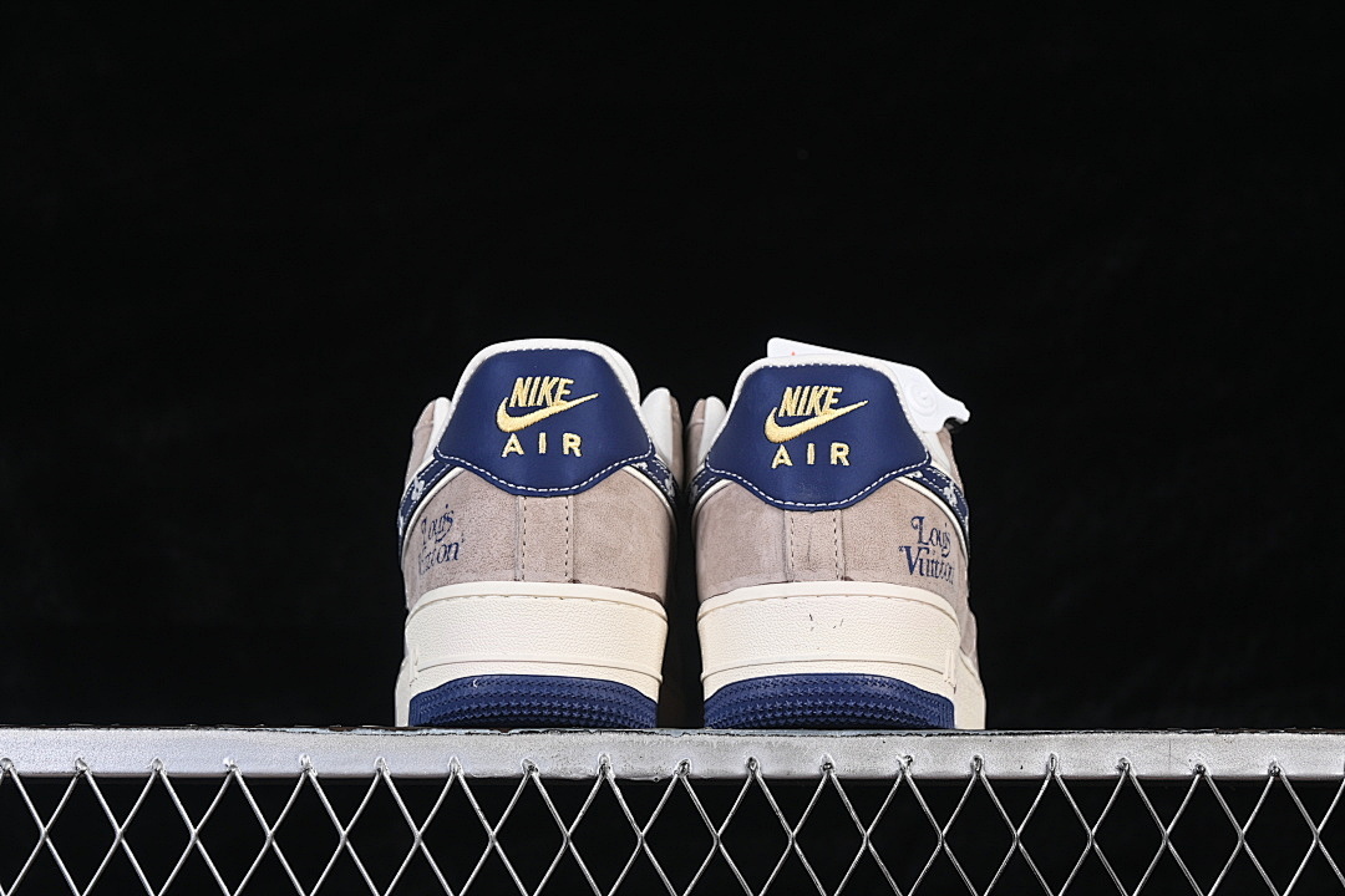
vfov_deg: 18.2
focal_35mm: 75
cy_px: 448
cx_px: 672
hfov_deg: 27.0
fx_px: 2802
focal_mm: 50
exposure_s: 1/60
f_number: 7.1
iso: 160
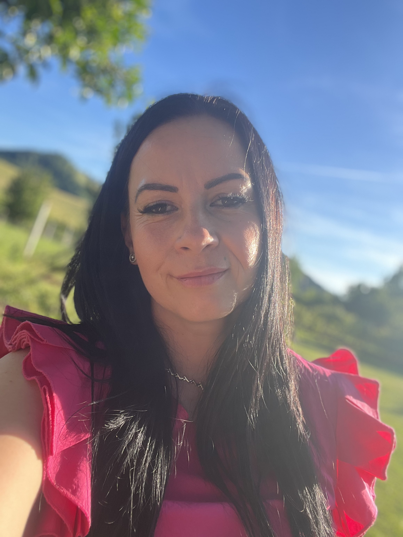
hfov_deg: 46.8
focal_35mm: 30
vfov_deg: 60.0
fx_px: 466
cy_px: 268
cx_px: 202
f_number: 2.2
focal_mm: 2.71
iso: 32
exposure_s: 1/240
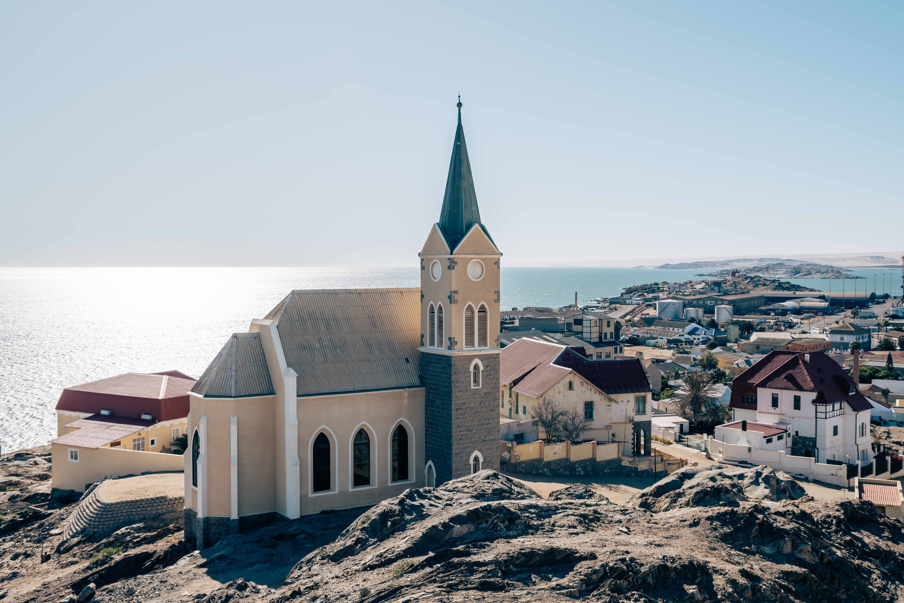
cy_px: 302
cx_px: 452
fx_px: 1004
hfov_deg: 48.5
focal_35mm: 40
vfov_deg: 33.4
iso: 100
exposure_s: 1/640
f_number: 8
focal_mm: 40
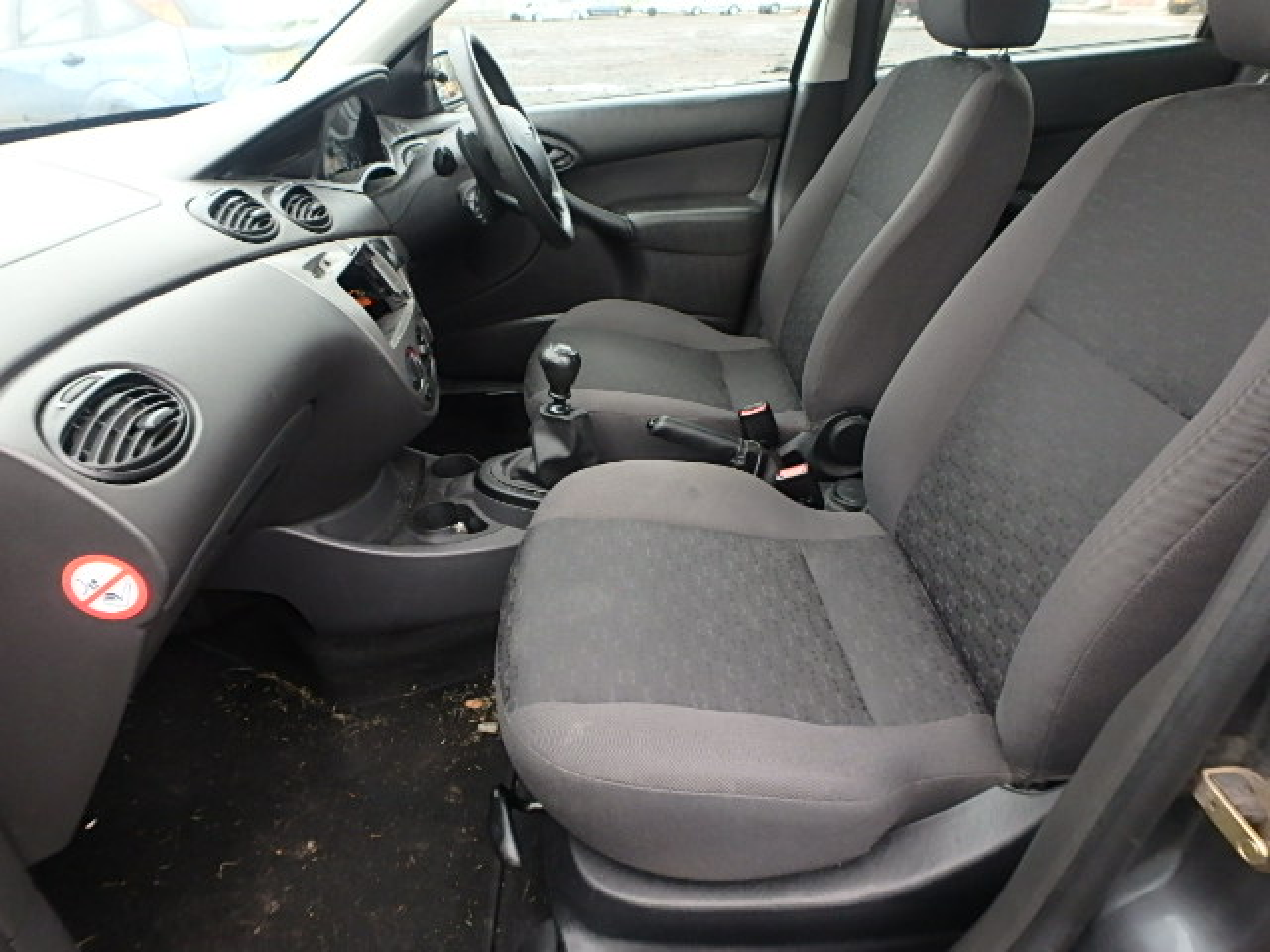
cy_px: 476
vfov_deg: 63.4
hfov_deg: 79.0
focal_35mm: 21
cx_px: 635
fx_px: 770
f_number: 3.5
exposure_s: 1/30
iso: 400
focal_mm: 3.7
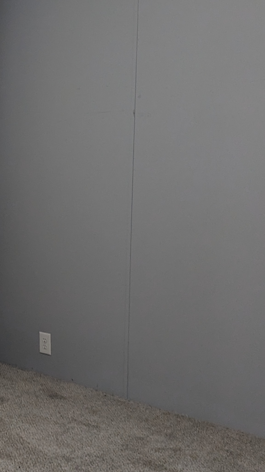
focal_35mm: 58
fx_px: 725
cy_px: 188
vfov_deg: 35.9
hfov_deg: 18.3
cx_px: -141
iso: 99
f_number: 1.73
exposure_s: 1/60
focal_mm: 4.38
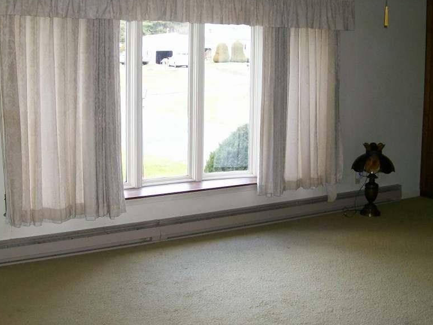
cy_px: 146
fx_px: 600
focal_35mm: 48
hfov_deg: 39.6
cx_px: 183
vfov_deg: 30.2
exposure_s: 1/79.9
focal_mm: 6
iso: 140
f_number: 2.7
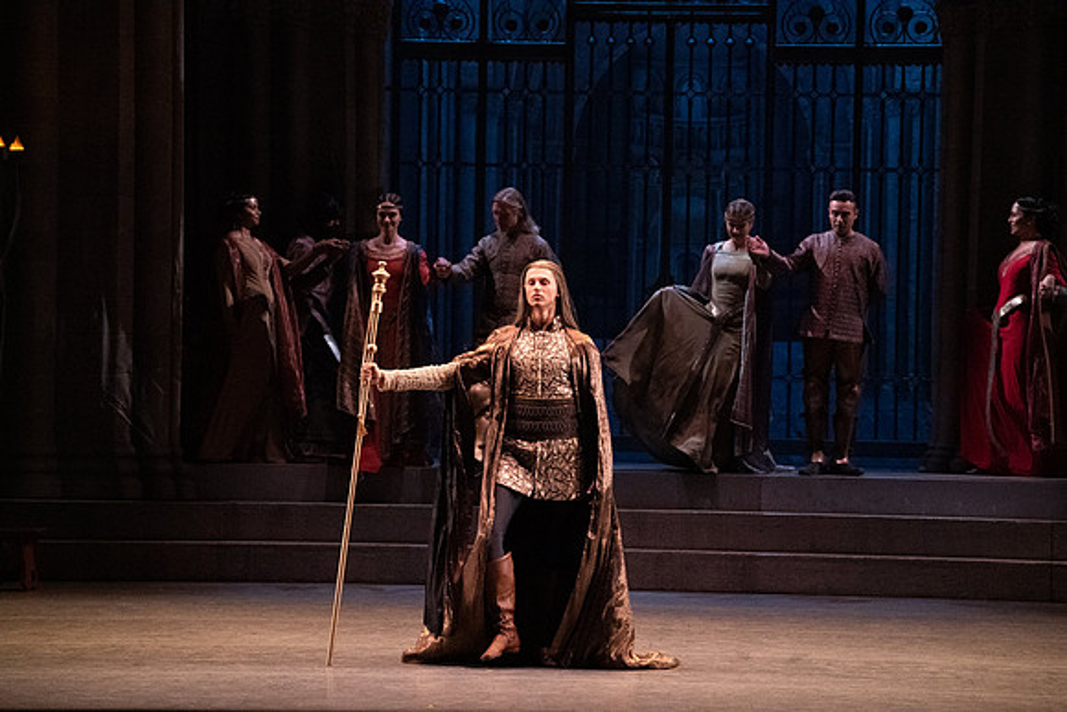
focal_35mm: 176
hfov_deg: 11.7
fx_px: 5217
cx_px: 534
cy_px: 356
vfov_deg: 7.8
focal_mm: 176
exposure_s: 1/320
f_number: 6.3
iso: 20000
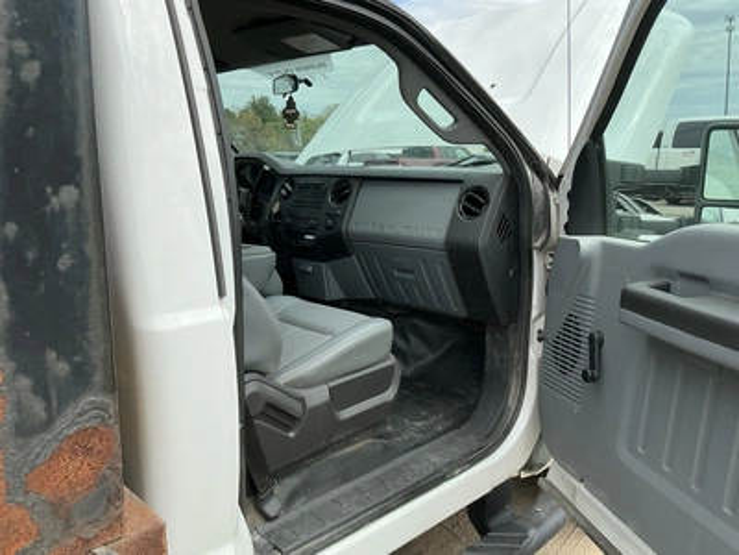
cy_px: 278
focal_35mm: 28
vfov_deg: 49.7
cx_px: 370
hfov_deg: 63.4
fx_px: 598
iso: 25
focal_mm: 3
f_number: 1.8
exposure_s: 1/1144
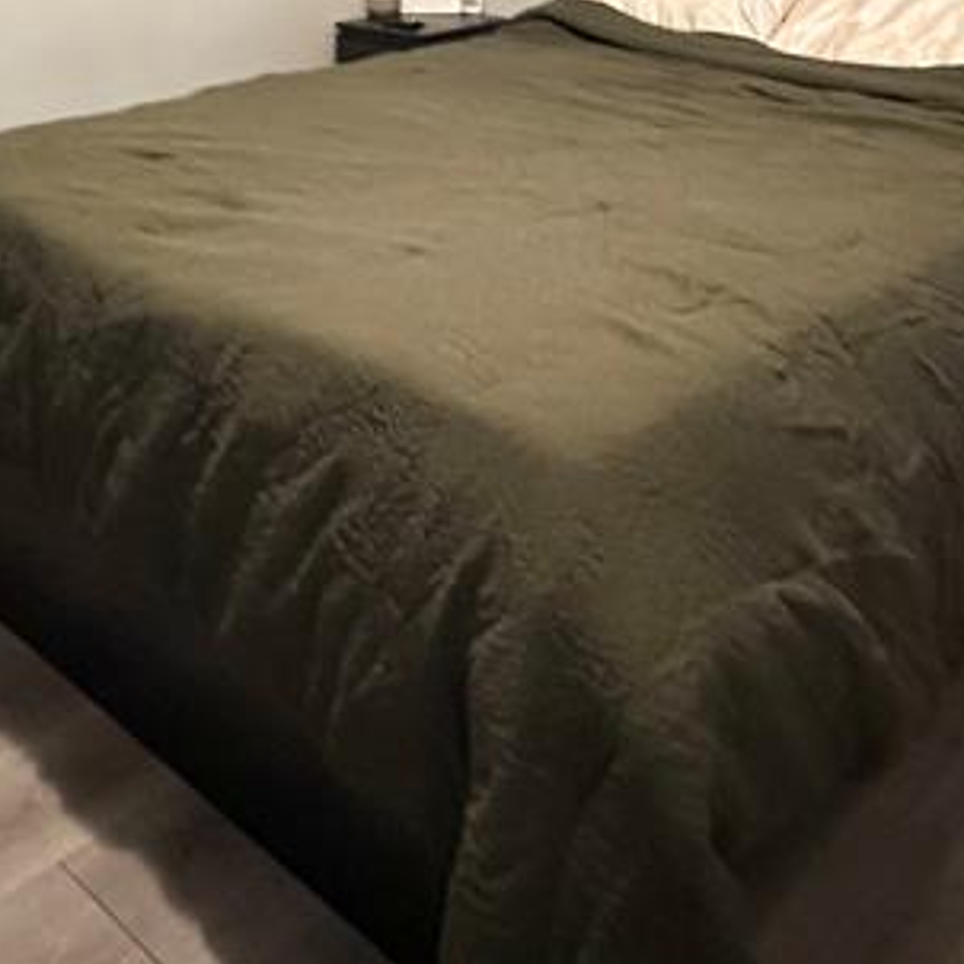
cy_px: -131
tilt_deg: -1.8
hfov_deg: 39.9
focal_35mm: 42
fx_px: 1323
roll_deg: +0.2
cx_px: 399
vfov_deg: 34.0
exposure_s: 1/40
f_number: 2.2
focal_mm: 2.22
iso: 1250
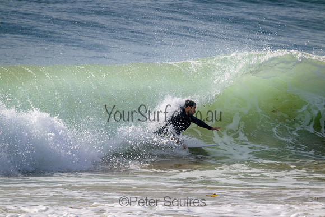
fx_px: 7224
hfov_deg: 2.6
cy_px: 108
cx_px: 162
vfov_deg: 1.7
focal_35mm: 800
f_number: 11
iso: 450
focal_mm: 800
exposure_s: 1/2000
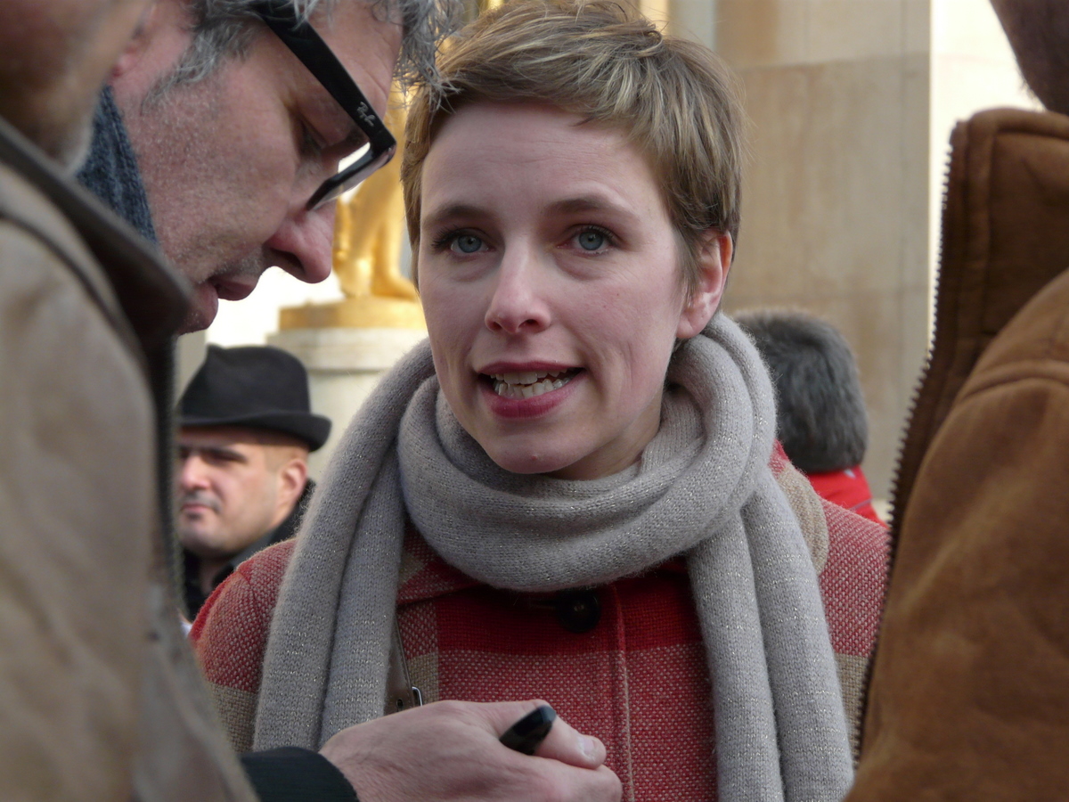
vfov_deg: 10.3
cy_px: 401
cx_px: 534
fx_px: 4447
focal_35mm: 144
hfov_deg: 13.7
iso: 100
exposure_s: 1/500
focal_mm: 23.7
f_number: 3.6
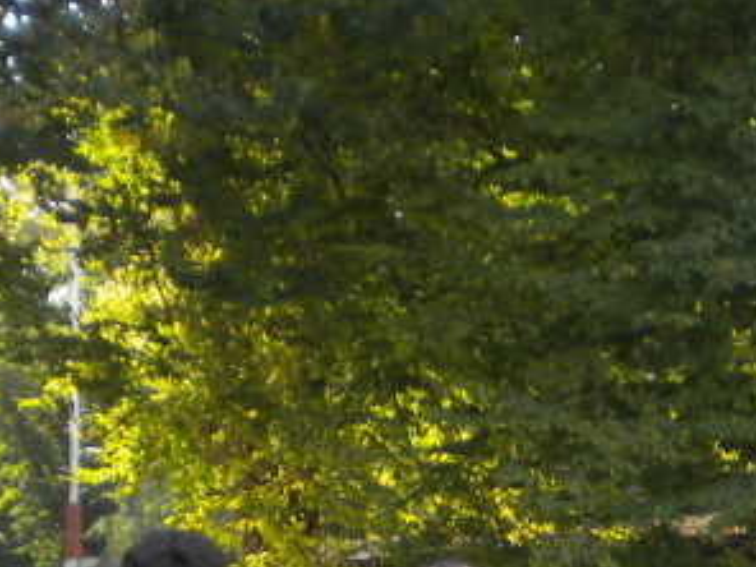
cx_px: 529
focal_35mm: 121
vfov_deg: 11.8
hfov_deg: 16.2
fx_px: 2643
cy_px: 812
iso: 80
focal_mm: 6.3
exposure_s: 1/190
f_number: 3.1
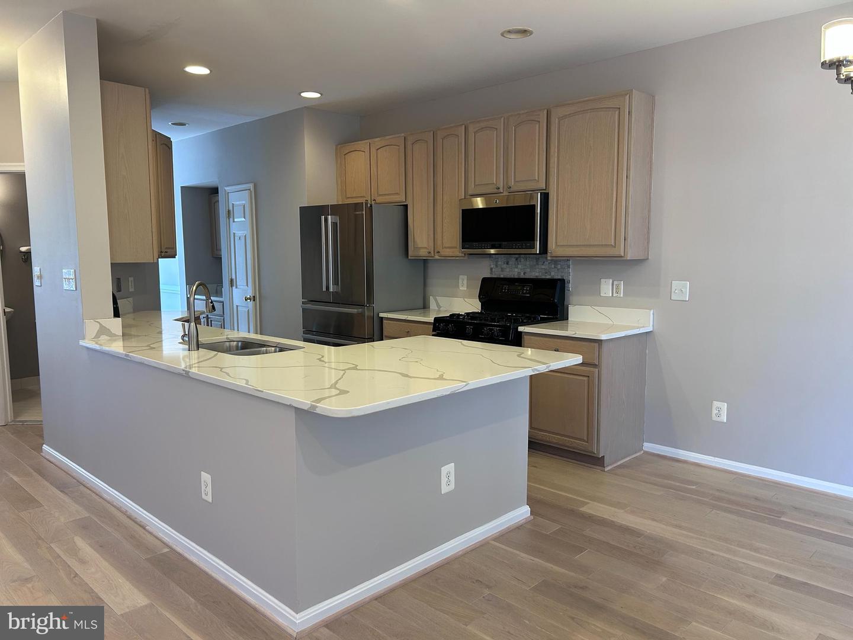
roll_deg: +0.1
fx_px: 641
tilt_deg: -6.0
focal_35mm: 26
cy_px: 320
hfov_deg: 67.3
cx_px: 426
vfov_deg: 53.1
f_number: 1.5
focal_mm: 5.7
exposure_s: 1/120
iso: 100
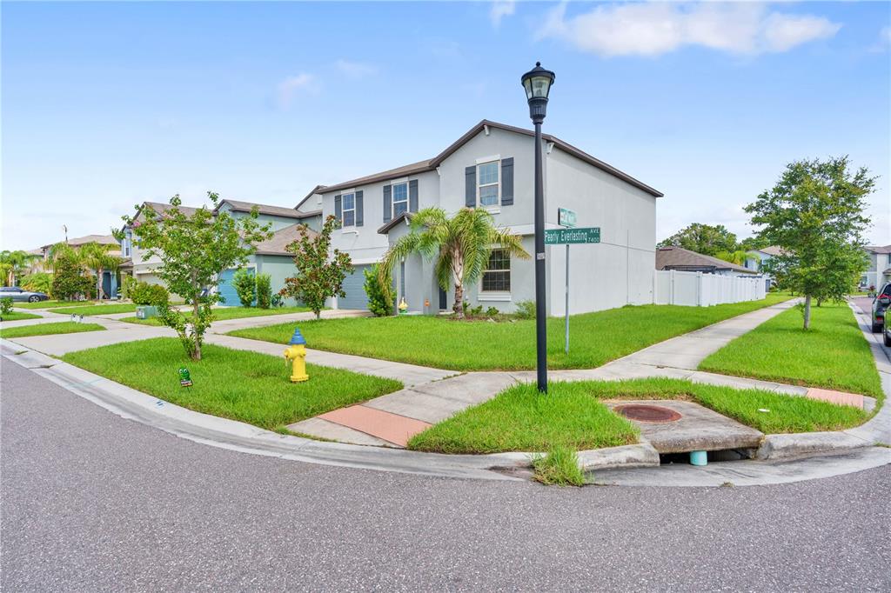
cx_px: 446
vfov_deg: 64.5
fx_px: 470
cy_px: 296
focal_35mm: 19
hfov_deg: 86.9
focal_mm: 19
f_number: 8
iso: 200
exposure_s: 1/320
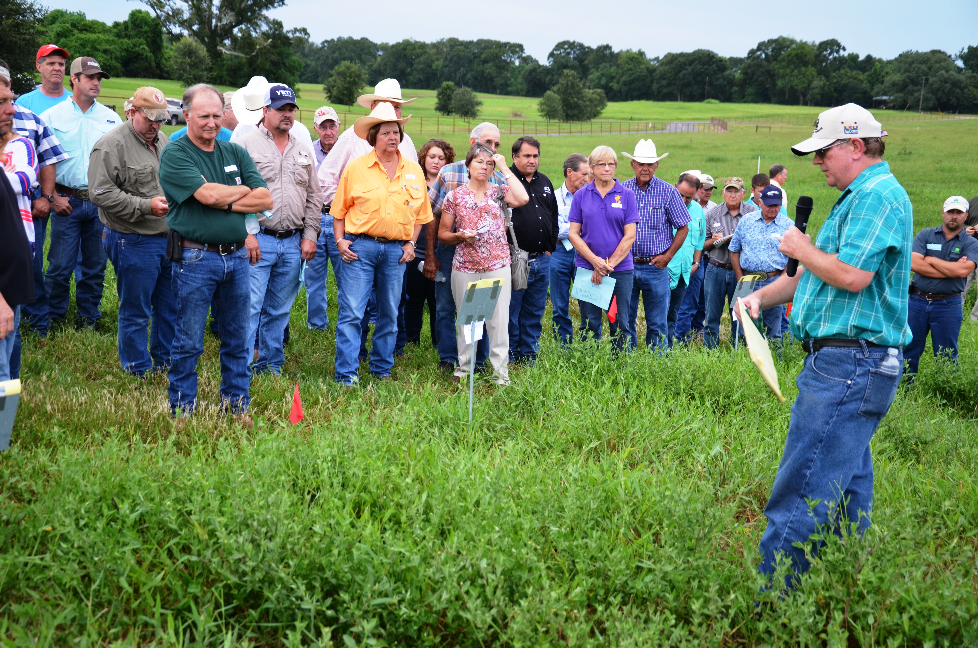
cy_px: 324
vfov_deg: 26.4
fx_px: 1383
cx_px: 489
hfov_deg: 39.0
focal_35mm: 51
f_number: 5
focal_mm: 34
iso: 320
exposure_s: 1/100
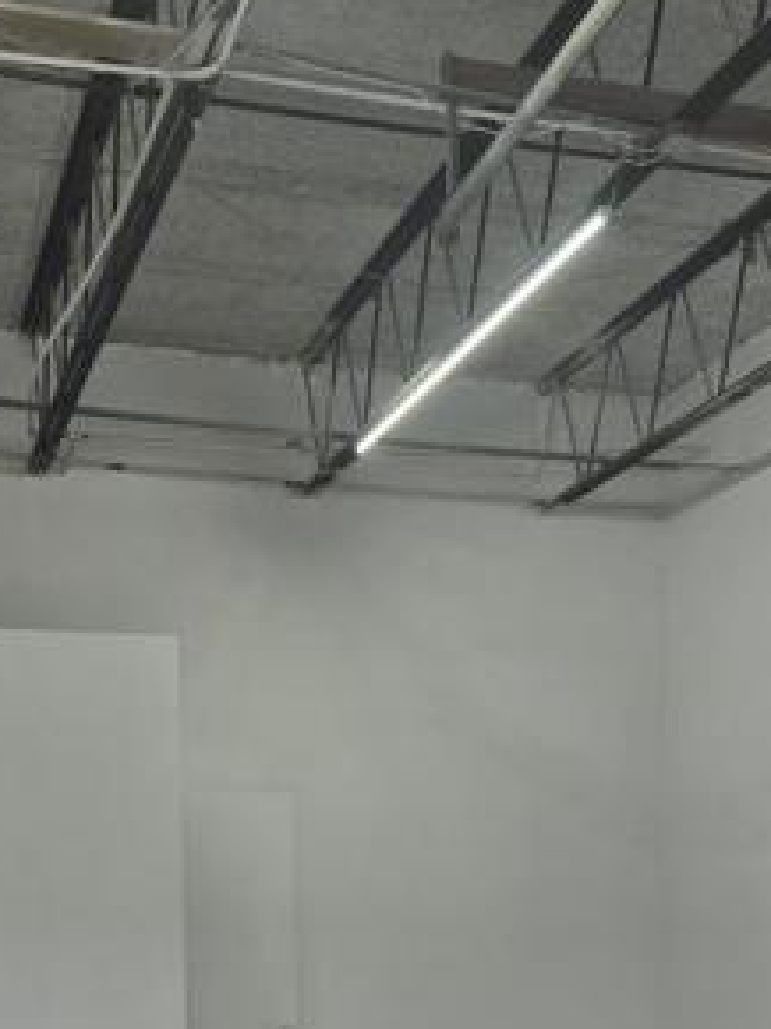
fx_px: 1694
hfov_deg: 25.6
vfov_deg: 30.8
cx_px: 336
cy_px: 1075
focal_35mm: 57
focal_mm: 6.3
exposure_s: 1/120
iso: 32
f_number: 1.7
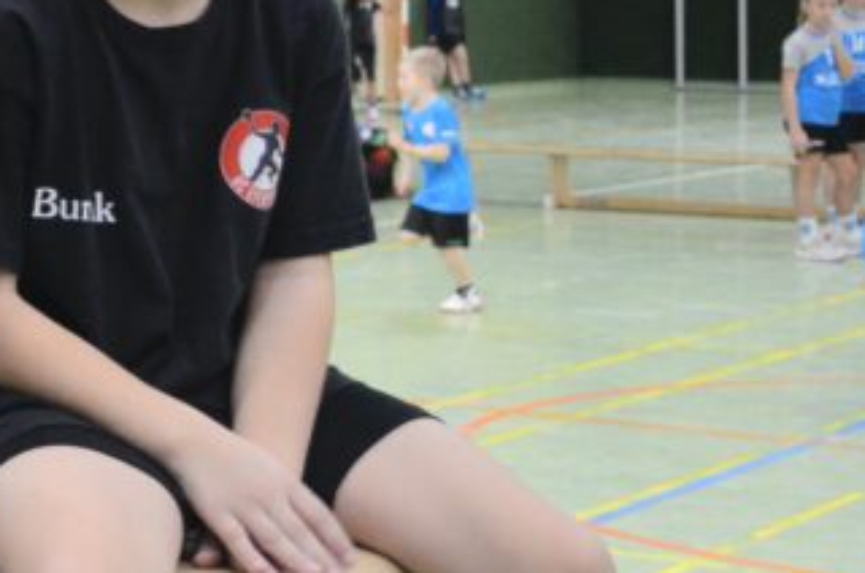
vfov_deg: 14.0
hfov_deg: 18.6
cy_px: 43
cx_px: -462
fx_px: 2302
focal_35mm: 96
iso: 1600
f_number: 3.8
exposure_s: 1/320
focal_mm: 20
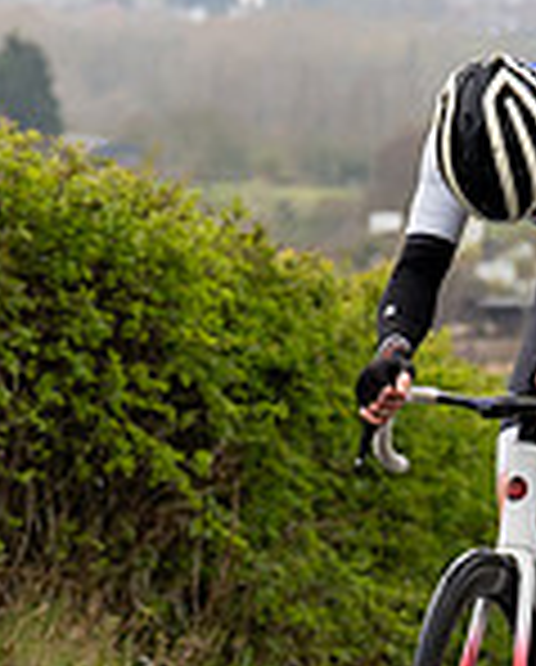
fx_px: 10458
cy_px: 113
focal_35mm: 529
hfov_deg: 2.9
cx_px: -405
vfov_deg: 3.6
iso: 400
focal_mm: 74
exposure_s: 1/1000
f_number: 4
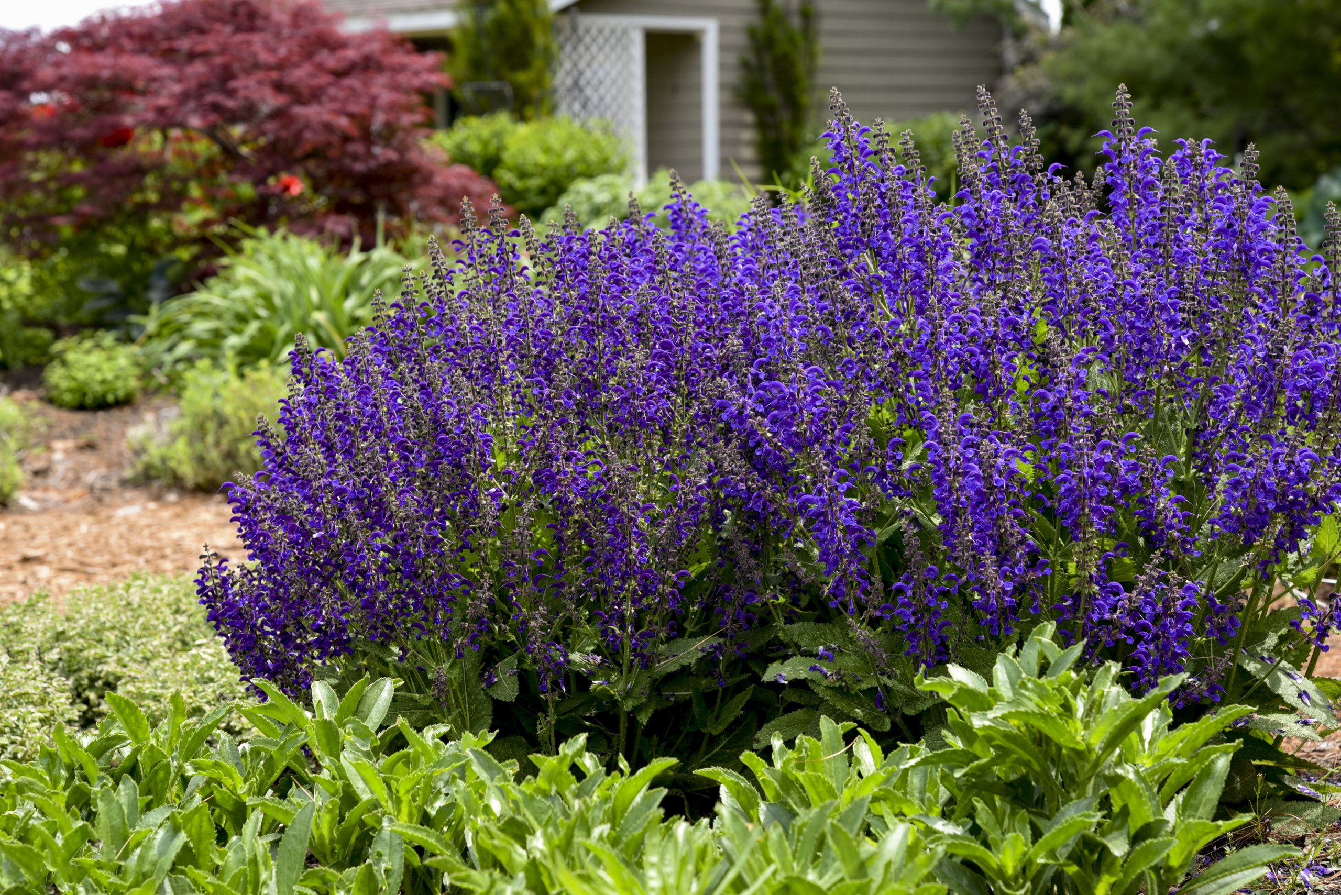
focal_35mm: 78
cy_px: 448
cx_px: 670
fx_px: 2906
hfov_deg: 26.0
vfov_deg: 17.5
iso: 360
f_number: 8
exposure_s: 1/250
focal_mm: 78
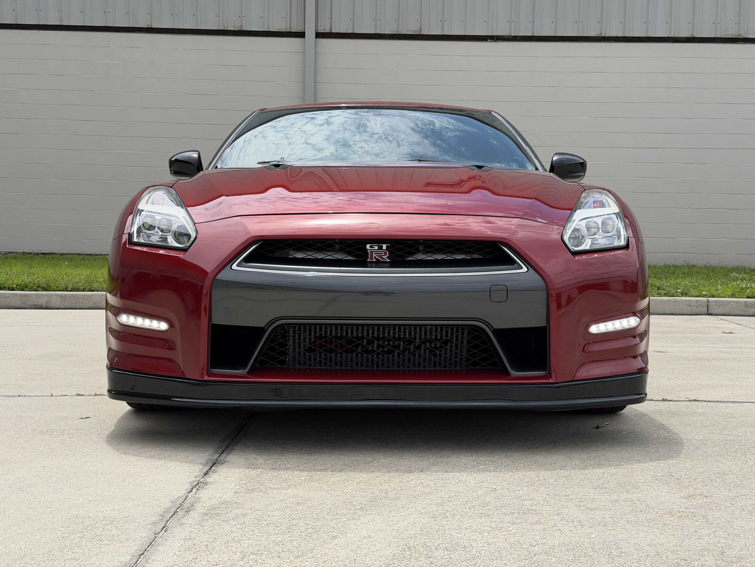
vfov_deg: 30.3
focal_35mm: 48
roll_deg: -1.2
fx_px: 1047
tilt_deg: -2.0
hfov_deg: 39.7
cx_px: 378
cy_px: 284
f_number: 1.78
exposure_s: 1/6536
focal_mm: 6.76
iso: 80
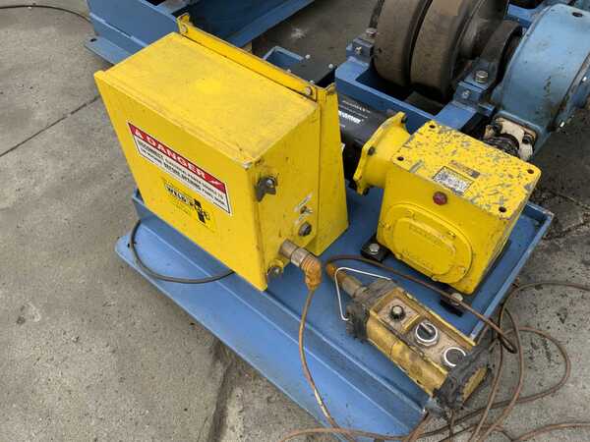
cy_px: 221
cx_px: 295
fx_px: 494
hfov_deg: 61.7
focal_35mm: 29
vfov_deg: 48.2
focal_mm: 3
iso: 16
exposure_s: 1/473
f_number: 1.8
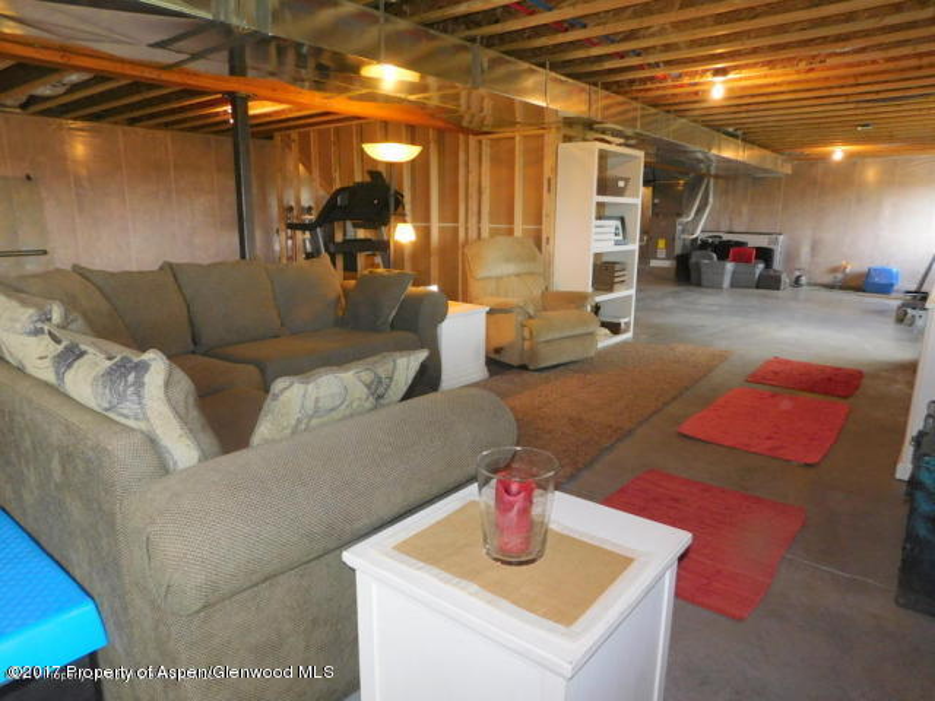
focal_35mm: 23
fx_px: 621
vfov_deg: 58.9
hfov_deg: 73.9
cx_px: 468
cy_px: 350
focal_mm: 4
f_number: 3
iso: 200
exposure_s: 1/30
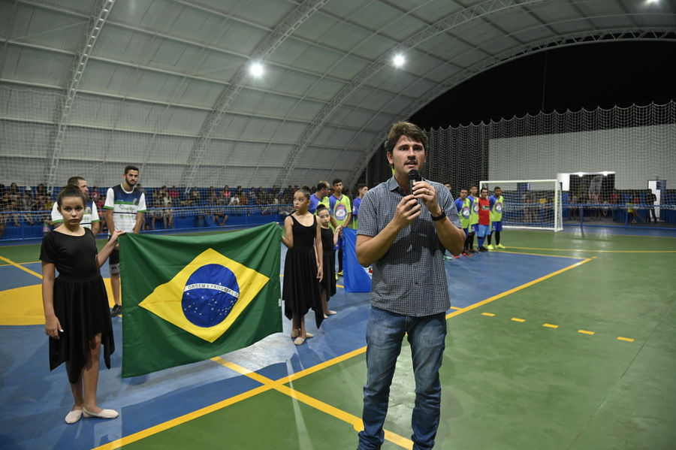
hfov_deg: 73.8
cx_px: 338
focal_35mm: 24
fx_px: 450
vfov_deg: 53.1
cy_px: 225
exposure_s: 1/60
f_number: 4
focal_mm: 24
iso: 2500
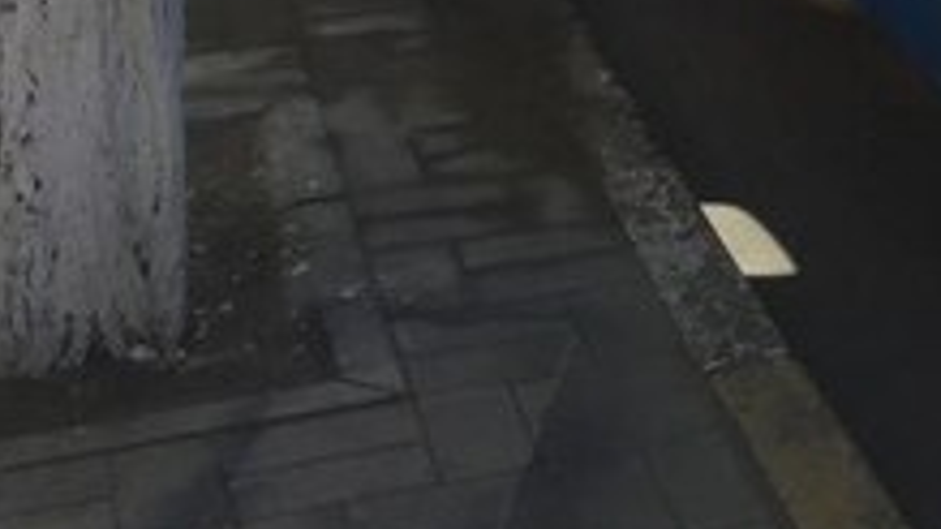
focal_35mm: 95
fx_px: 2370
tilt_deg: -9.6
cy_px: -415
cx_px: 1401
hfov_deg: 19.6
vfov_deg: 11.8
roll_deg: -2.8
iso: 32
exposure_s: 1/1464
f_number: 2.2
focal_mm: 4.15
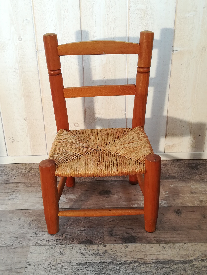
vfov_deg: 50.1
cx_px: 102
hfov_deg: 38.7
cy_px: 134
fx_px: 295
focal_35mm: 37
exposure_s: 1/40
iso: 100
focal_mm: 3.83
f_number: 2.2
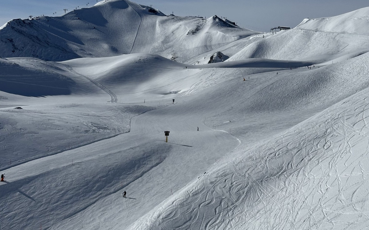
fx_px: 513
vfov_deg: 25.3
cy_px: 98
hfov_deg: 39.6
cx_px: 185
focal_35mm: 51
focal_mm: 6.86
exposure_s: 1/18868
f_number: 1.78
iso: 50
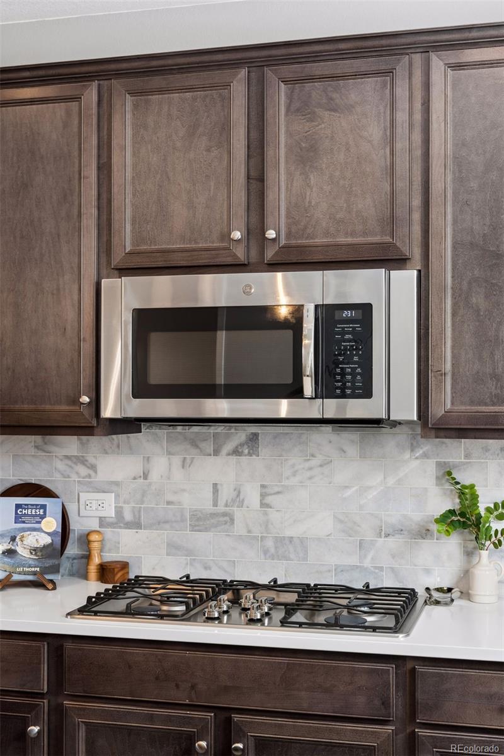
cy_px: 378
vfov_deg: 39.6
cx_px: 252
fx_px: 1050
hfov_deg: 27.0
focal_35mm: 50
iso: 400
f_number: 9
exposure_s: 1/15
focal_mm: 50
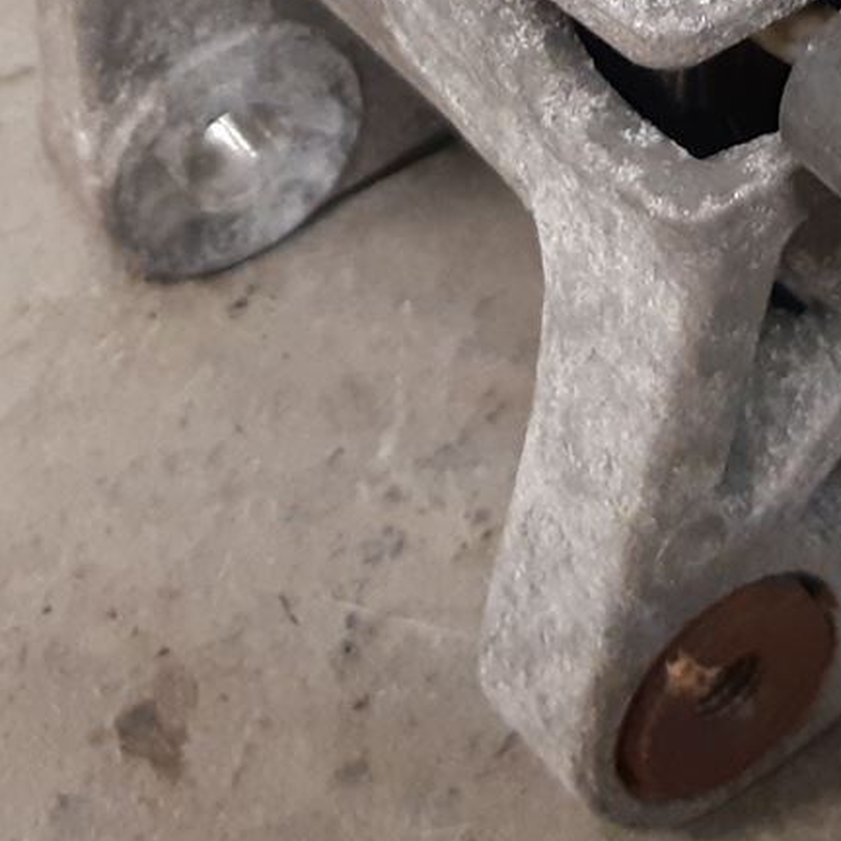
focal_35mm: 109
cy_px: -308
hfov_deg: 15.7
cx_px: 808
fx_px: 2996
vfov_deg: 15.1
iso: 250
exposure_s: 1/50
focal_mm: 3.93
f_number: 1.7
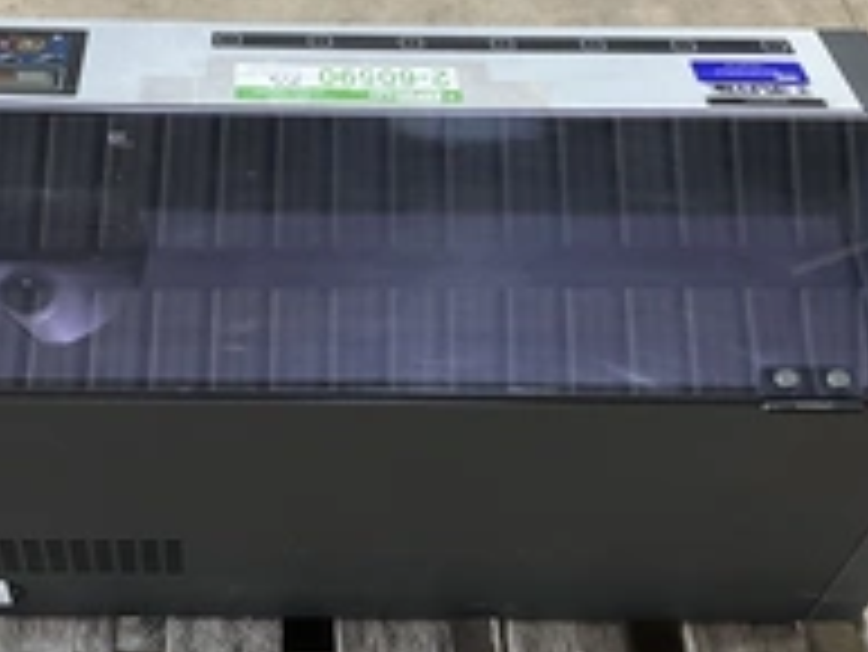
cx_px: 283
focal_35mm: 60
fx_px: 1505
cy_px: 486
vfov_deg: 24.2
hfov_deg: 31.9
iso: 125
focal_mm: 3
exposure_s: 1/60
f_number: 1.8
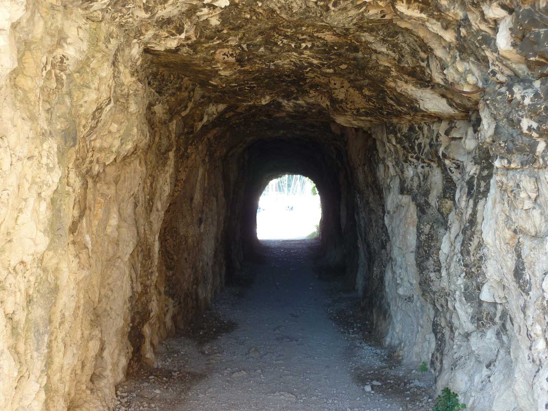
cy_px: 206
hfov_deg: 50.1
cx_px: 274
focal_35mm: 37
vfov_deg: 38.7
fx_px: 586
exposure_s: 1/30
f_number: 3.6
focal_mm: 6.1
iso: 100
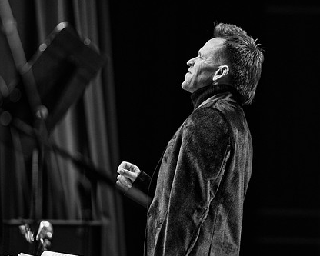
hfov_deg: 7.2
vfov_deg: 5.8
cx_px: 172
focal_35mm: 269
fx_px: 2548
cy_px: 128
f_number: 2.8
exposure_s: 1/250
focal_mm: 200
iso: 2000
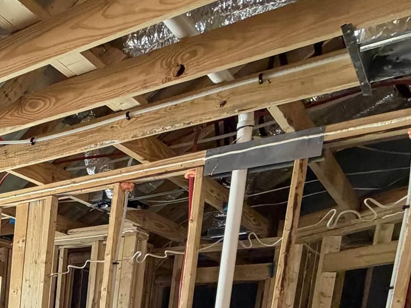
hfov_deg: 29.7
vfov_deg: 26.0
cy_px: 418
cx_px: -164
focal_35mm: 46
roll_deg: -1.6
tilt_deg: -8.5
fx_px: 546
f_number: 2.2
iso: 320
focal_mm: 2.22
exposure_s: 1/84
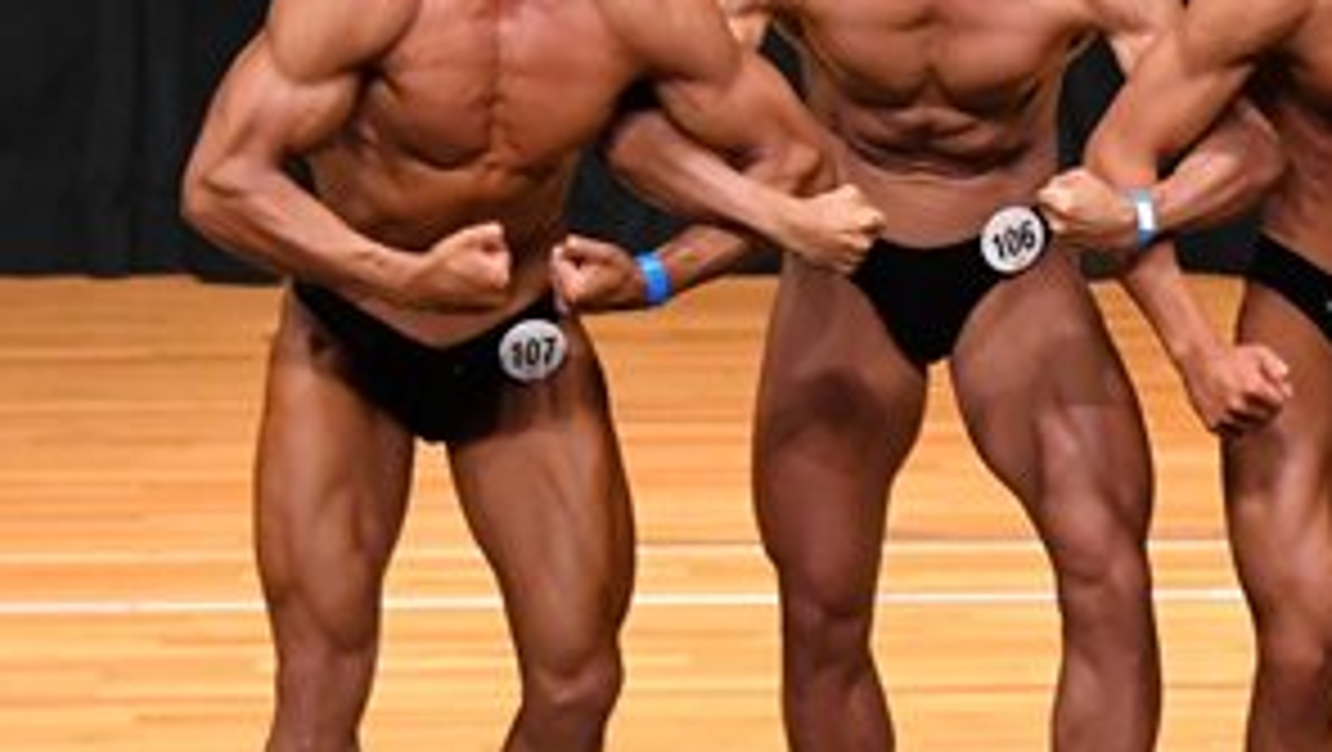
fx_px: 16859
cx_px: 1658
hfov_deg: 4.5
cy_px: 225
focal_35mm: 477
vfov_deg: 2.6
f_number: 5.6
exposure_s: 1/400
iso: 5000
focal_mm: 116
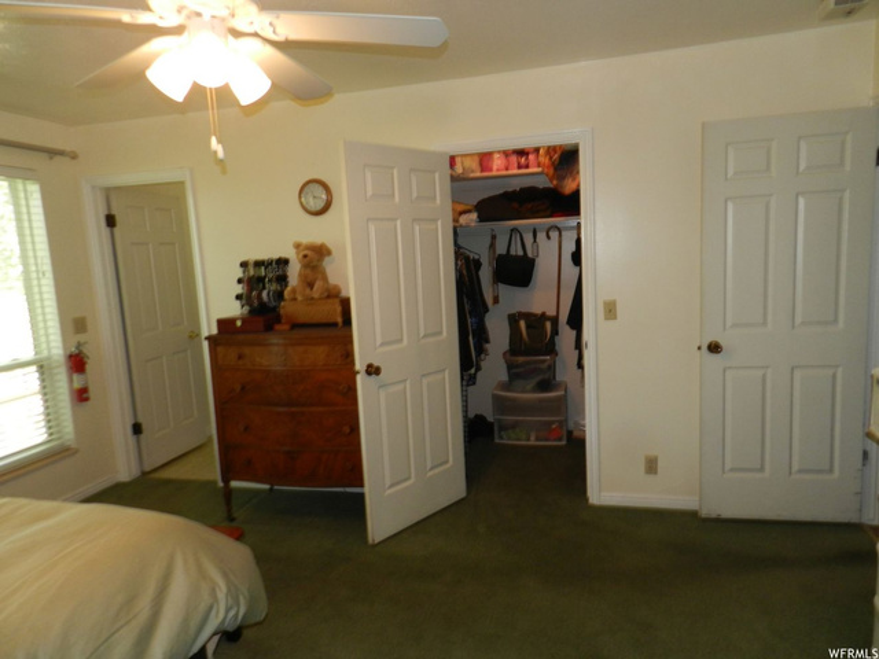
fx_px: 584
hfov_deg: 73.9
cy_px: 330
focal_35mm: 23
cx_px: 440
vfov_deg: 58.9
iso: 200
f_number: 3.4
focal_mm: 4
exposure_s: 1/30
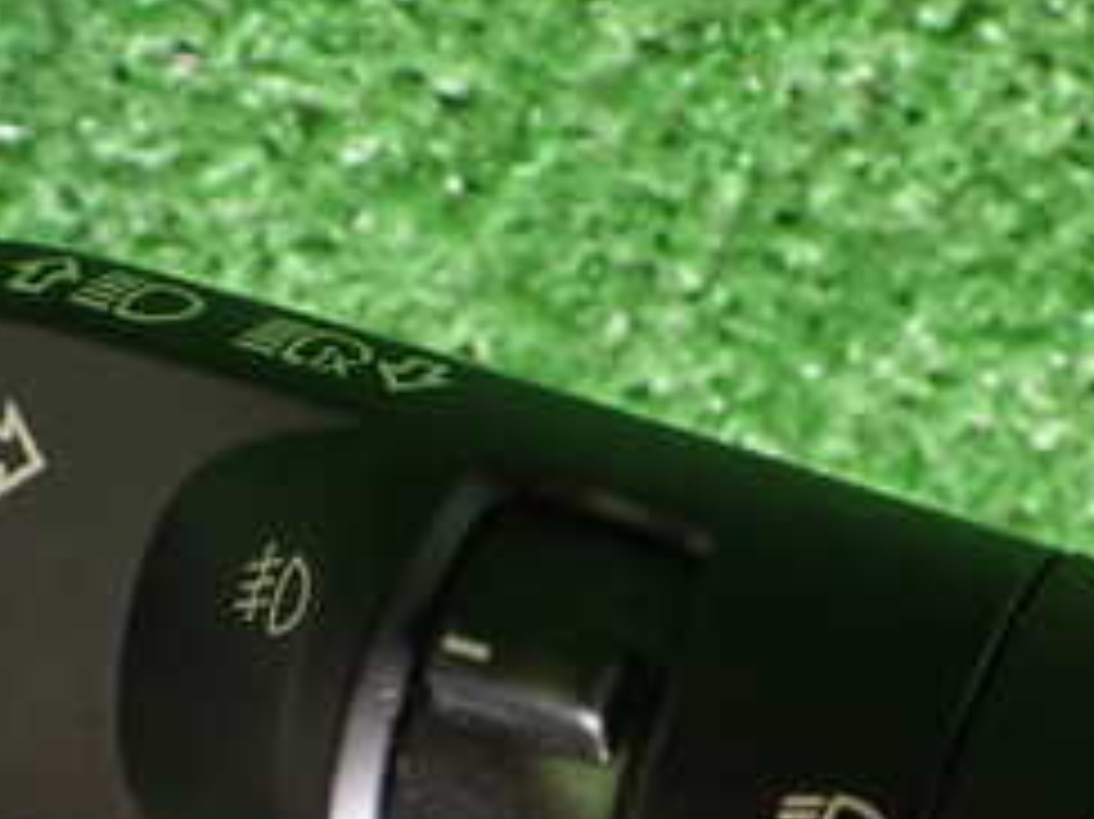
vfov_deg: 19.7
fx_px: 2338
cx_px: 666
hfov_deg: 26.3
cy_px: 634
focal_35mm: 74
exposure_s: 1/30
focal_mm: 5.4
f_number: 2.3
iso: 1250
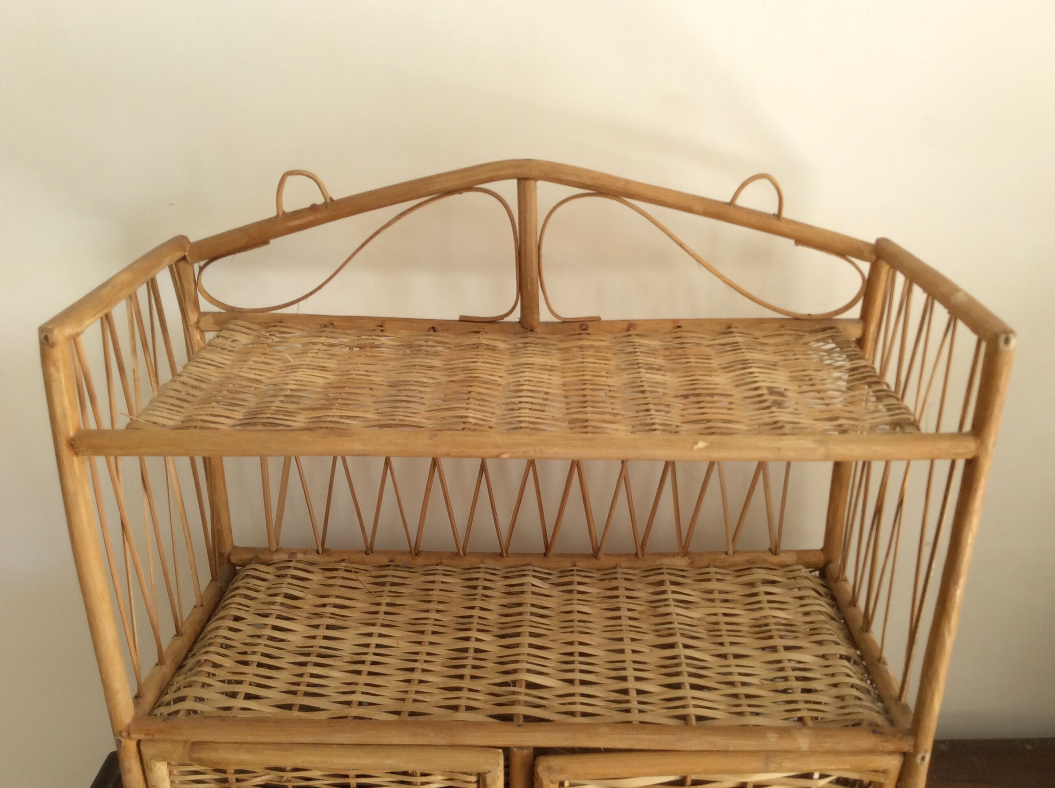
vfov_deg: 44.1
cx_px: 528
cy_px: 394
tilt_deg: -24.3
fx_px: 974
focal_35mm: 32
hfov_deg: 56.9
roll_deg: +1.4
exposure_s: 1/50
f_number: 2.4
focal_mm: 3.3
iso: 50
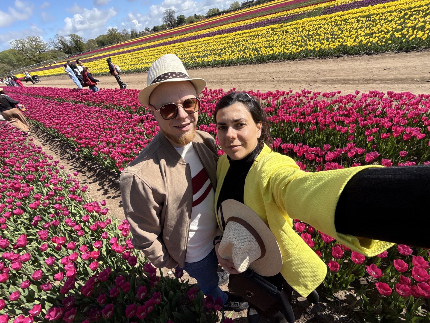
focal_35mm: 15
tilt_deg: -31.1
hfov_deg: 98.2
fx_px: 186
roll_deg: +14.9
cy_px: 157
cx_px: 211
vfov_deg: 81.7
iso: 50
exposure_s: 1/1656
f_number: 2.2
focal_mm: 2.22
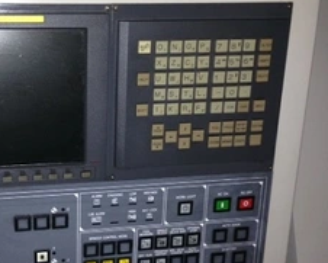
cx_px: 78
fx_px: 554
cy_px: 151
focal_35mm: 57
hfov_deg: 32.3
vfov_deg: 26.7
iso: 125
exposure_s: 1/16
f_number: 2.4
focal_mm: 4.13
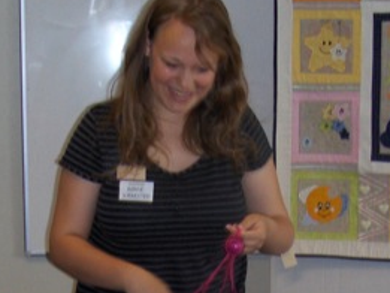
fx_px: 1330
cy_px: 369
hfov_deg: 16.7
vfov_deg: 12.2
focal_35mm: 118
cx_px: 164
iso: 100
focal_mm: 6.5
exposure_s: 1/60
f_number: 3.5
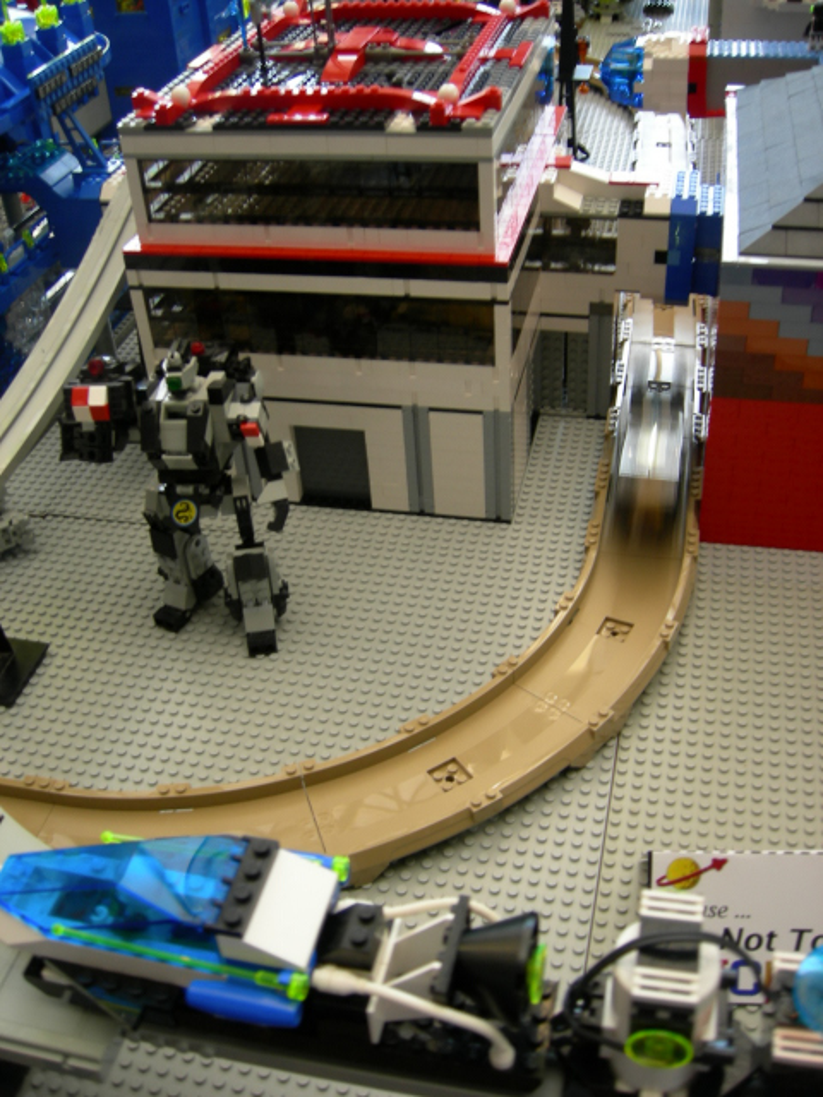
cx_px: 412
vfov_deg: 51.4
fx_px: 1141
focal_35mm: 36
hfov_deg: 39.7
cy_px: 548
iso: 64
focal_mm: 7.5
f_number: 2.7
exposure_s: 1/6.7
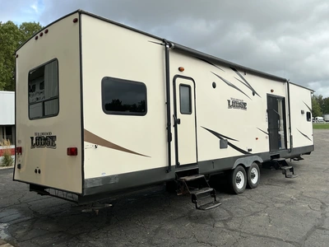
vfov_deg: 49.7
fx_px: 266
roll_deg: +2.1
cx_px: 164
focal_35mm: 28
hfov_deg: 63.4
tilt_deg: +0.7
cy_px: 124
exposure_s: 1/1490
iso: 25
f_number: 1.8
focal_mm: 3
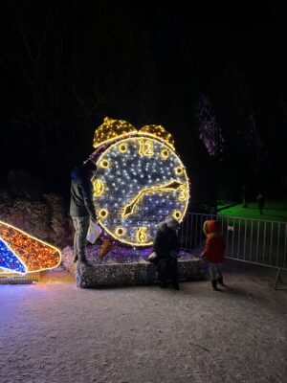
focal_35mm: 26
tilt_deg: -2.8
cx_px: 144
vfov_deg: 67.3
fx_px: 287
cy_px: 192
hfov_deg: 53.1
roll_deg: +1.0
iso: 640
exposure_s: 1/33
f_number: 1.5
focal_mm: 5.7
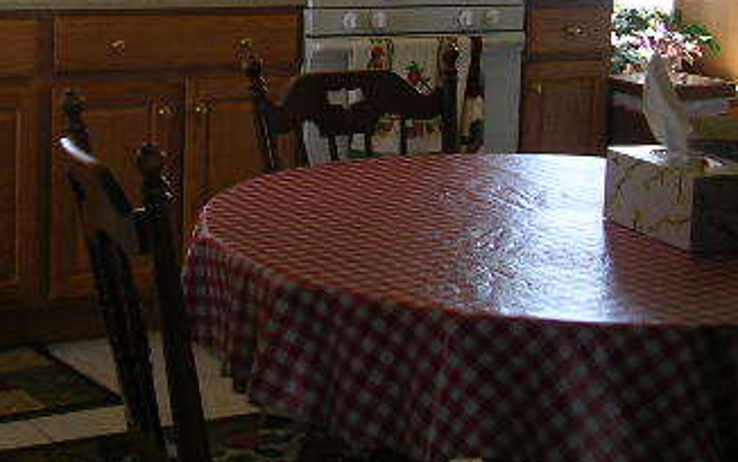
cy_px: -14
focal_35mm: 79
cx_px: 288
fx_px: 1589
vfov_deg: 16.2
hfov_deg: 26.1
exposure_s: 1/36.3
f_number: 2.8
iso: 50
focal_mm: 5.8
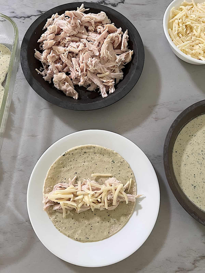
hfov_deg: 53.1
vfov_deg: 67.3
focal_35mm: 26
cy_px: 136
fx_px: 205
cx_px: 102
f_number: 1.5
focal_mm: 5.7
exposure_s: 1/60
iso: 250
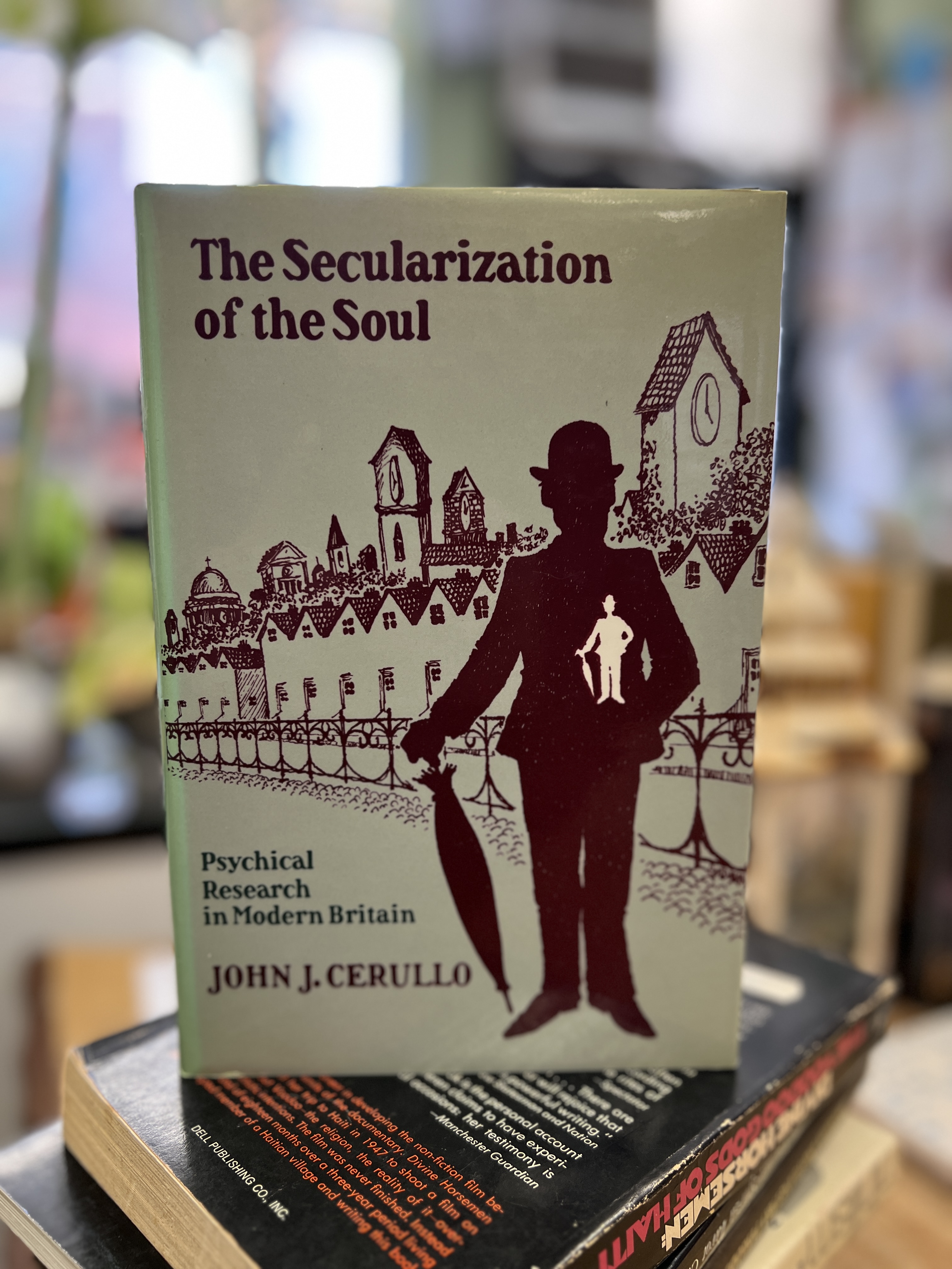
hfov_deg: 53.1
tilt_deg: -8.3
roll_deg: -1.1
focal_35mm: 26
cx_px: 476
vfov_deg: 67.3
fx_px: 953
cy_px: 634
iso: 80
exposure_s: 1/60
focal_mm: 5.7
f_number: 1.5
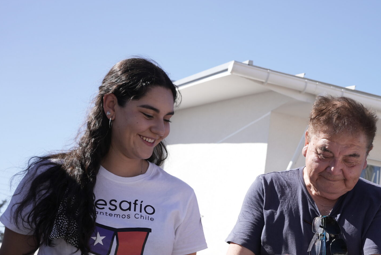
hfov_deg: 30.8
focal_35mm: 63
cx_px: 324
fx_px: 667
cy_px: 199
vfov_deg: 21.4
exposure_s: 1/400
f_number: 8
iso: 250
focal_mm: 35
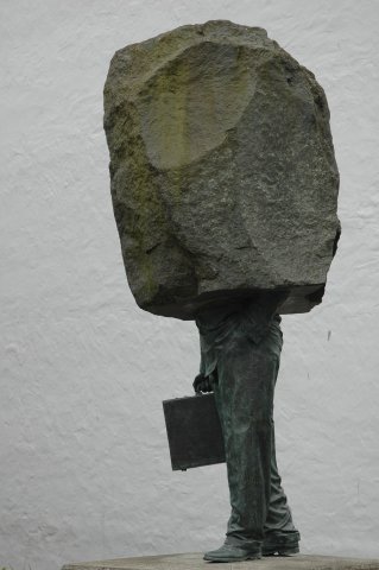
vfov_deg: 24.6
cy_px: 285
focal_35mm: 82
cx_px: 190
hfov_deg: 16.5
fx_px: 1306
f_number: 6.3
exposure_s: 1/125
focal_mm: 55
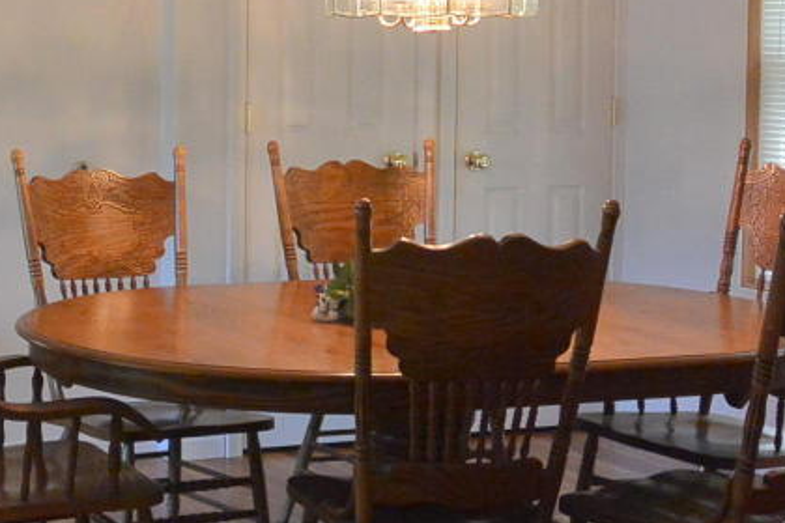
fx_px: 1853
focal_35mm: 85
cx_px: -133
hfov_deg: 22.2
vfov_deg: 16.0
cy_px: 170
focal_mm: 11.8
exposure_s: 1/60
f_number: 3.8
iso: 640
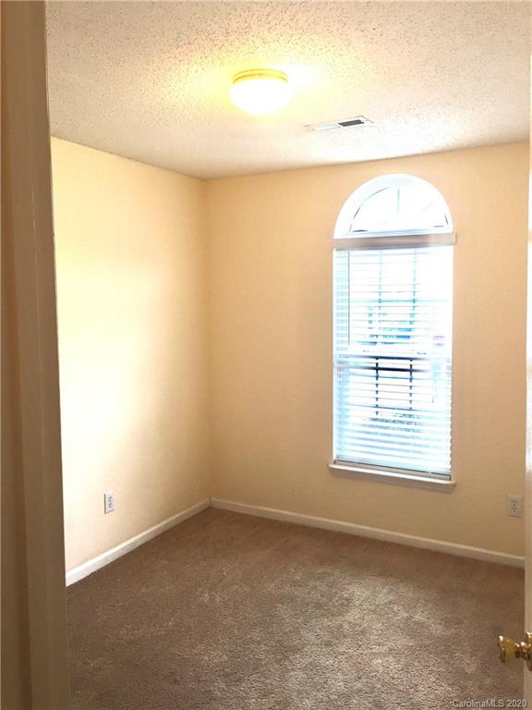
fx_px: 594
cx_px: 266
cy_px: 355
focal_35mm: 29
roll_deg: +0.5
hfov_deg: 48.2
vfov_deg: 61.7
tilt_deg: -2.7
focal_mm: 4.15
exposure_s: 1/120
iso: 50
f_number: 2.2
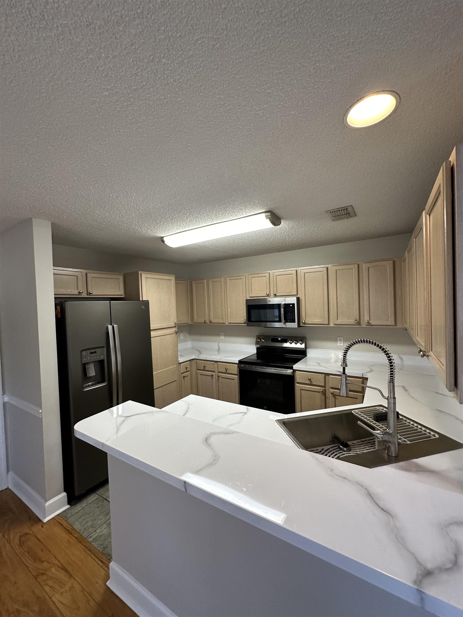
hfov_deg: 85.7
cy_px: 308
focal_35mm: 14
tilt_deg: +0.8
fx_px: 250
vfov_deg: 102.1
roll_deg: +1.5
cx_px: 232
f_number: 2.2
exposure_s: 1/120
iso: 160
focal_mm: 2.22
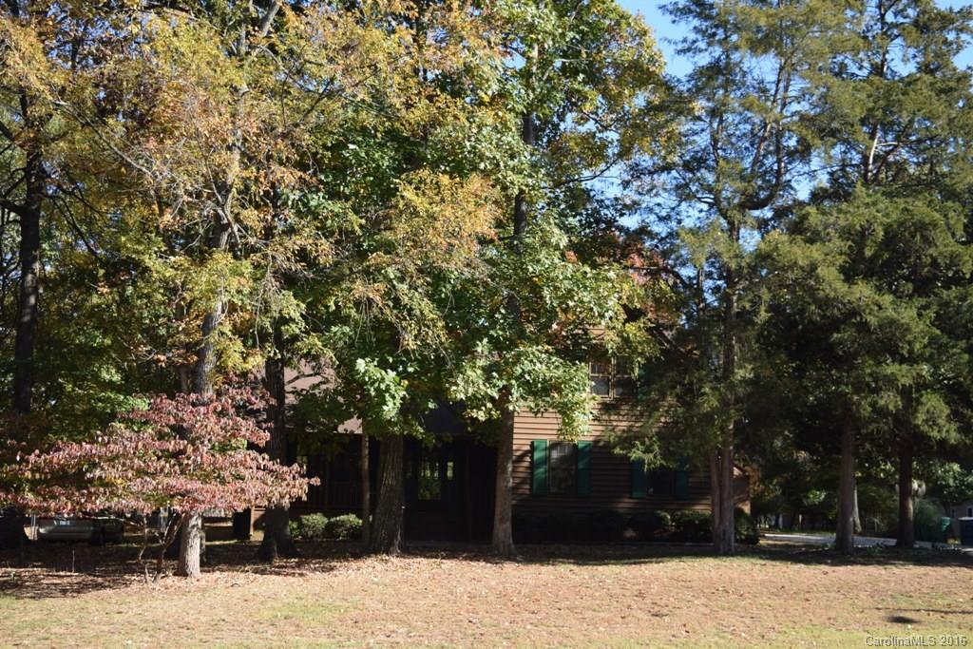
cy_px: 324
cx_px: 486
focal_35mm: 42
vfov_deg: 31.9
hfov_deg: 46.4
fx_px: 1135
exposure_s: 1/200
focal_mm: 28
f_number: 5
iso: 100
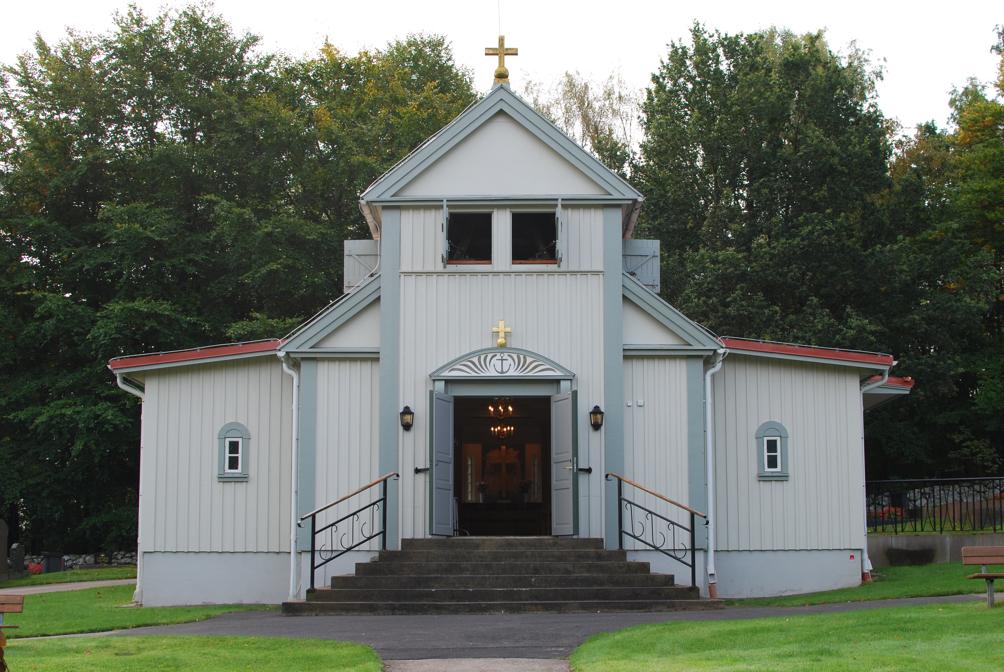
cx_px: 502
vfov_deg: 25.8
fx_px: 1466
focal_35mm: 52
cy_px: 336
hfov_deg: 37.8
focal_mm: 35
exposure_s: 1/125
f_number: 5.6
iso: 140
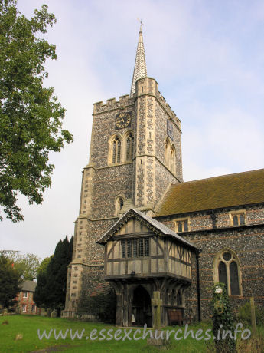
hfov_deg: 40.7
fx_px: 356
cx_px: 132
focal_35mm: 35
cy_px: 176
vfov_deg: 52.6
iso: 50
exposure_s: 1/150
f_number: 5.6
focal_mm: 8.9
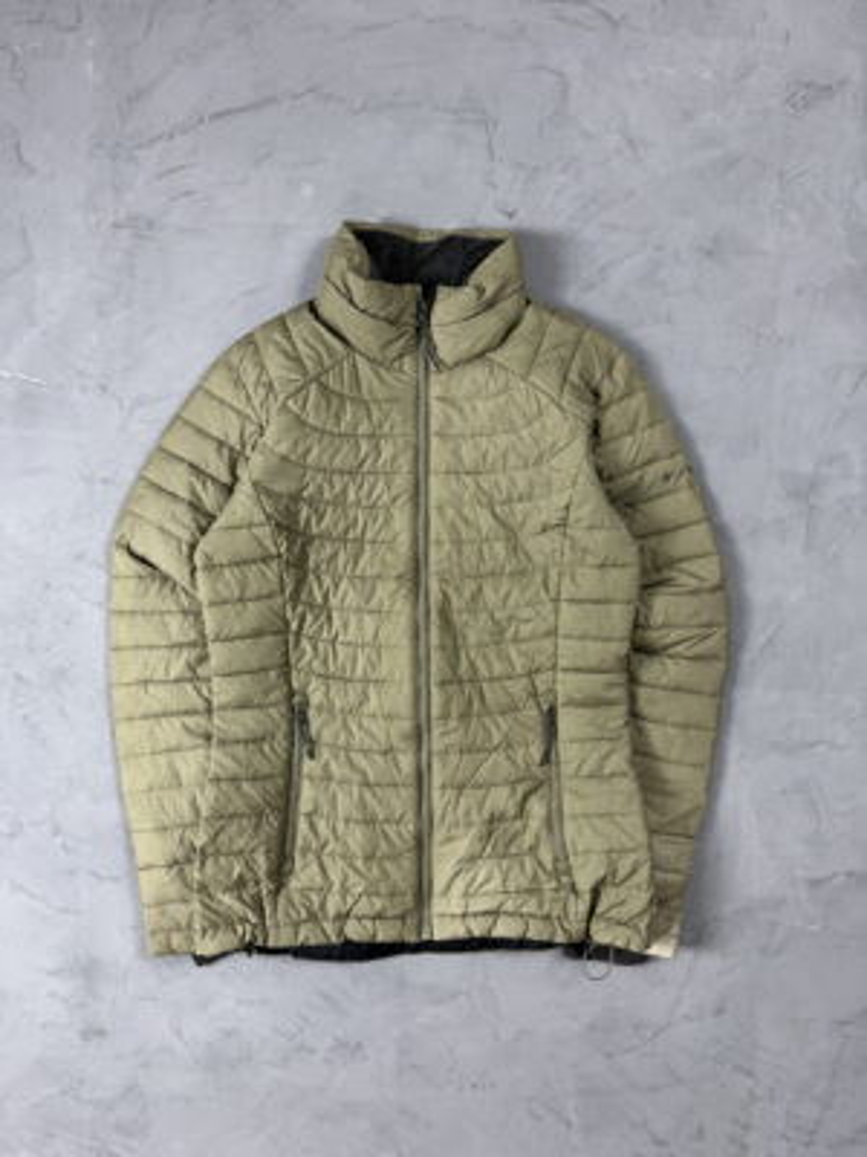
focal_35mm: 24
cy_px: 578
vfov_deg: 71.6
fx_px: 801
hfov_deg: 56.8
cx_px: 434
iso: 125
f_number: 1.78
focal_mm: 6.76
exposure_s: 1/60
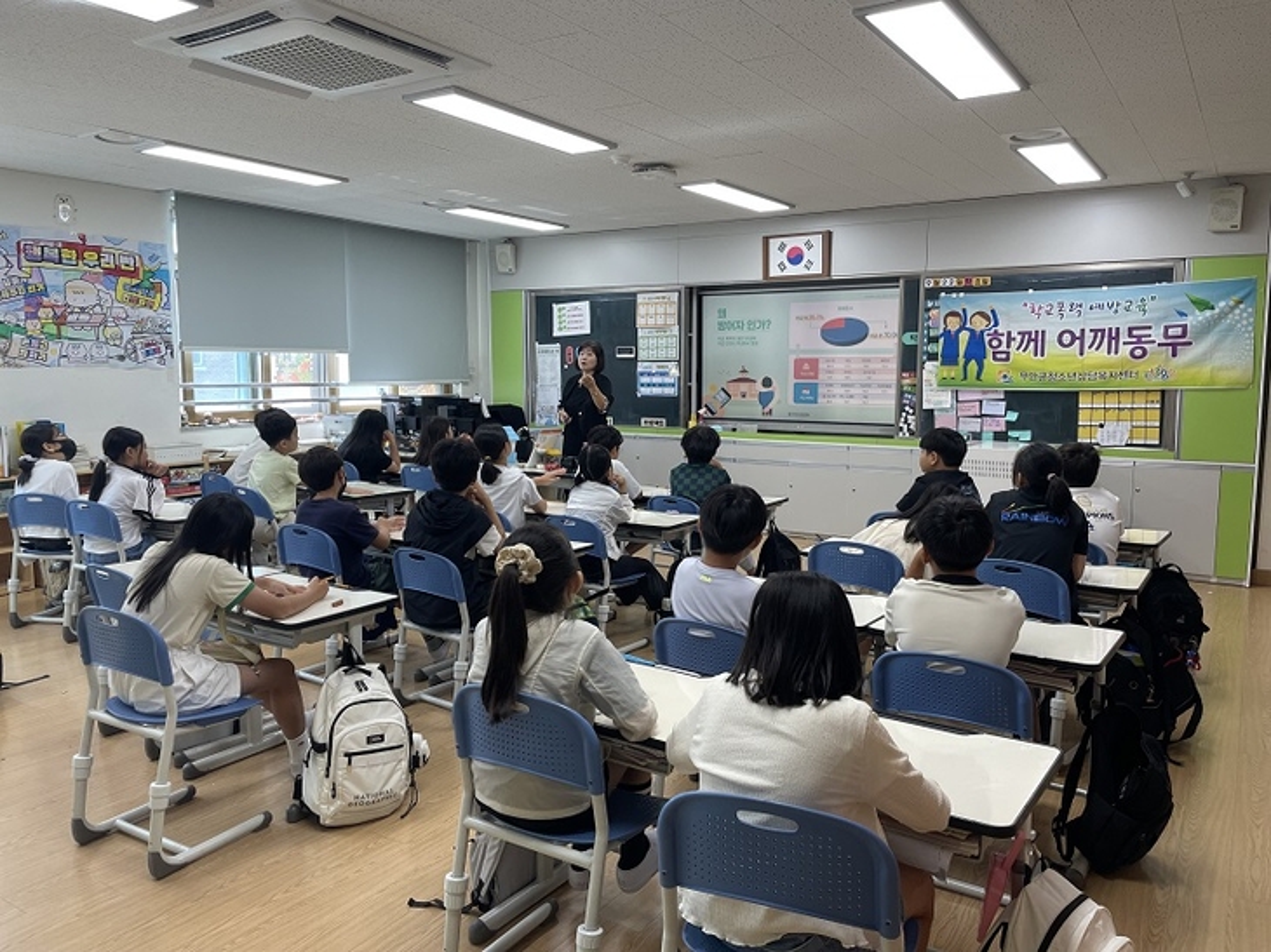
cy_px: 476
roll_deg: +0.2
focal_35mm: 26
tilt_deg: -6.5
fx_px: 954
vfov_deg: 53.0
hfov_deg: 67.3
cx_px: 636
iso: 80
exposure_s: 1/120
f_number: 1.6
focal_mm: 4.2
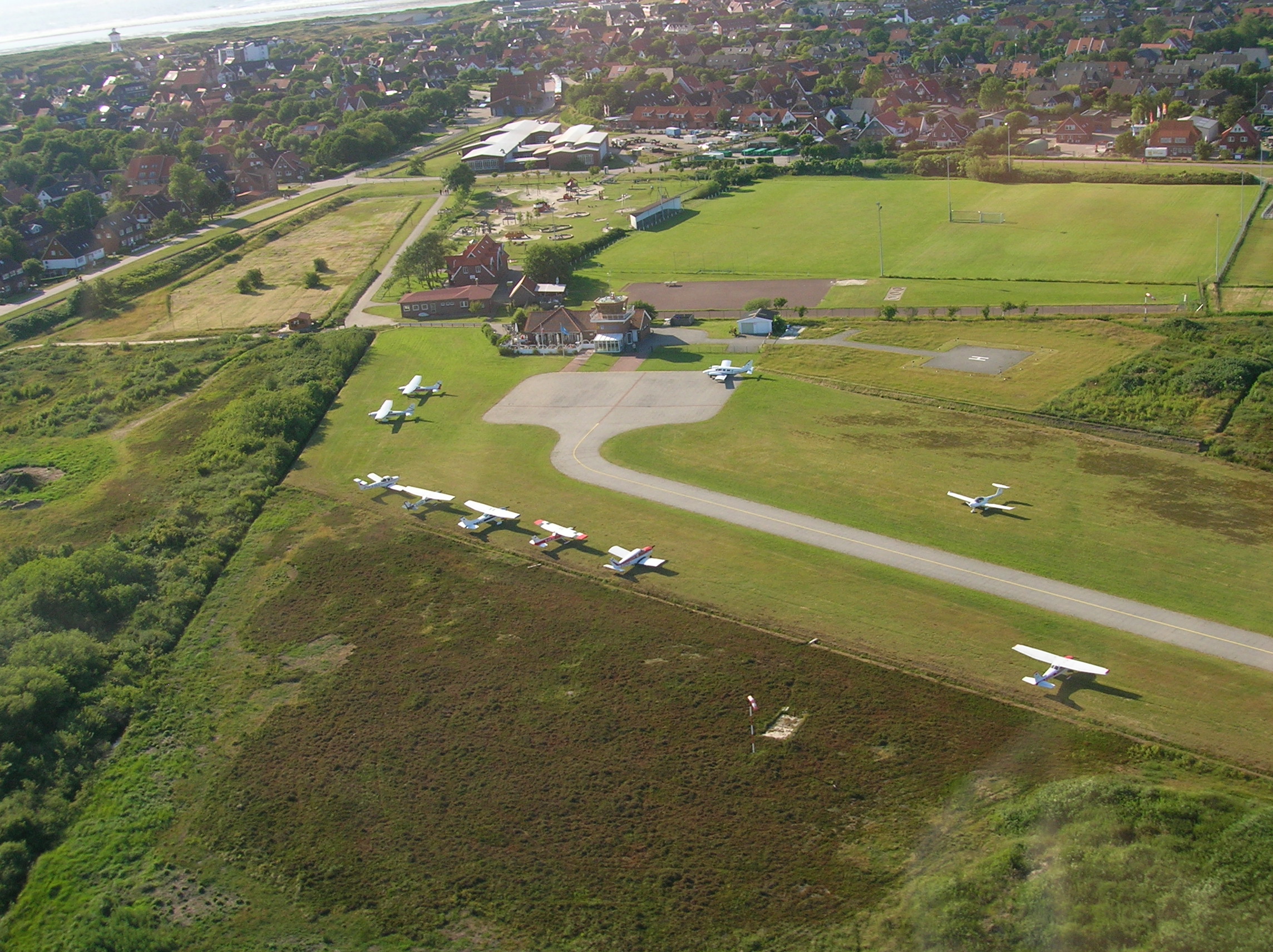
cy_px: 476
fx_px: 1543
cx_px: 636
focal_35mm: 42
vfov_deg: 34.3
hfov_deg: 44.8
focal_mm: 7
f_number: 5.2
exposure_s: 1/128
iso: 69
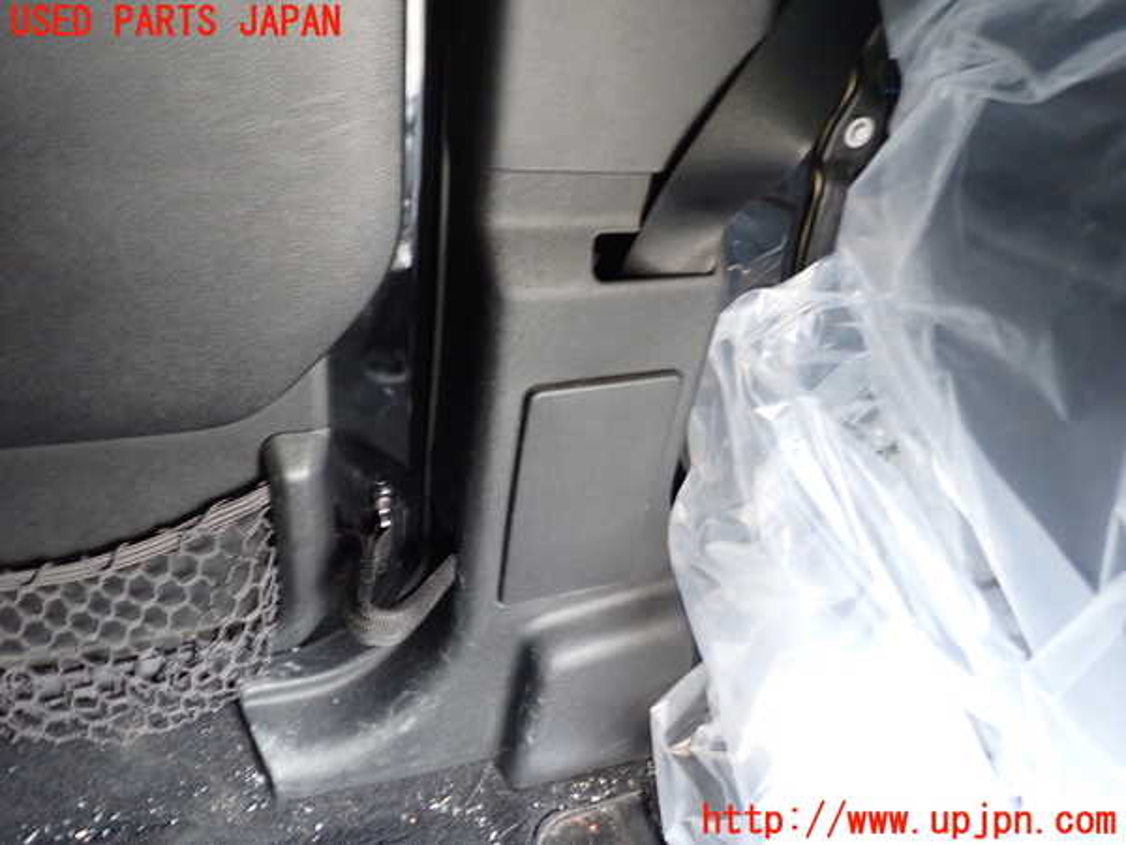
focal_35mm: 25
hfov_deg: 69.4
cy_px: 422
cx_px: 563
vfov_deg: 54.9
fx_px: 813
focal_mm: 4.5
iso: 800
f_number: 2
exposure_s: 1/10
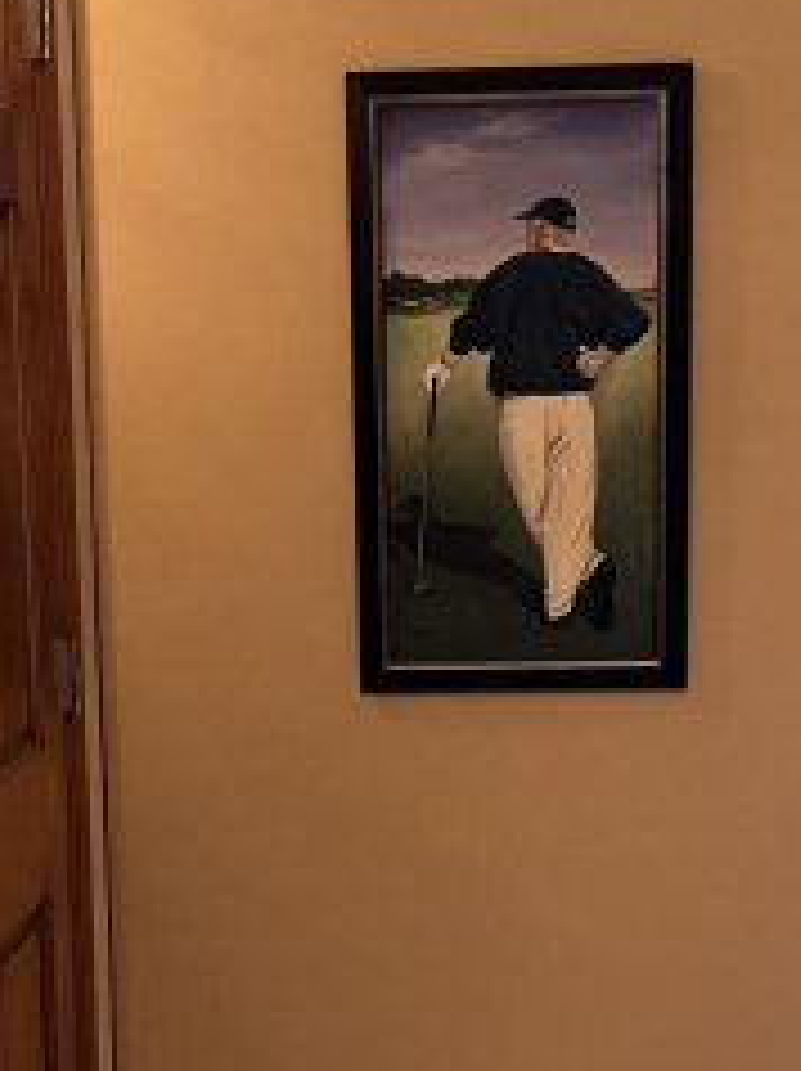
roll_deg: +1.1
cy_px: 785
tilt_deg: -11.4
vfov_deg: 26.4
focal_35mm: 73
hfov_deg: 20.1
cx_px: 387
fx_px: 2256
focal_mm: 5.1
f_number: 1.6
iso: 160
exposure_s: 1/60
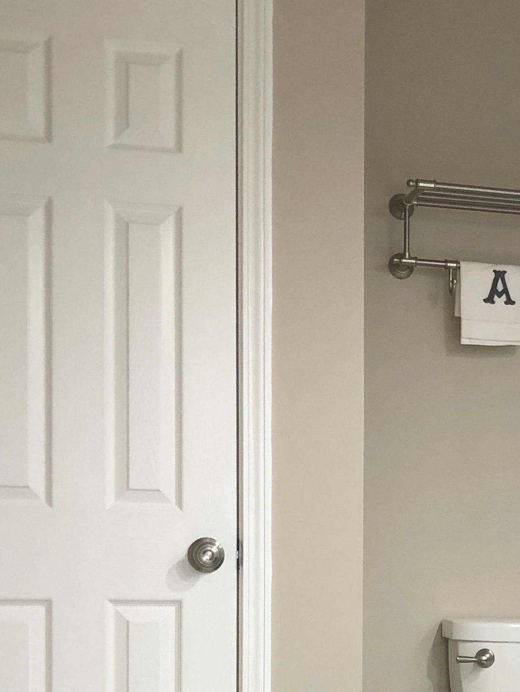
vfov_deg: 24.2
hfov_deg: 18.3
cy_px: 638
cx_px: 550
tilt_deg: -3.5
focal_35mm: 78
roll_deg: -1.1
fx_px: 1562
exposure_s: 1/30
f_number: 1.8
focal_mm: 4
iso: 40
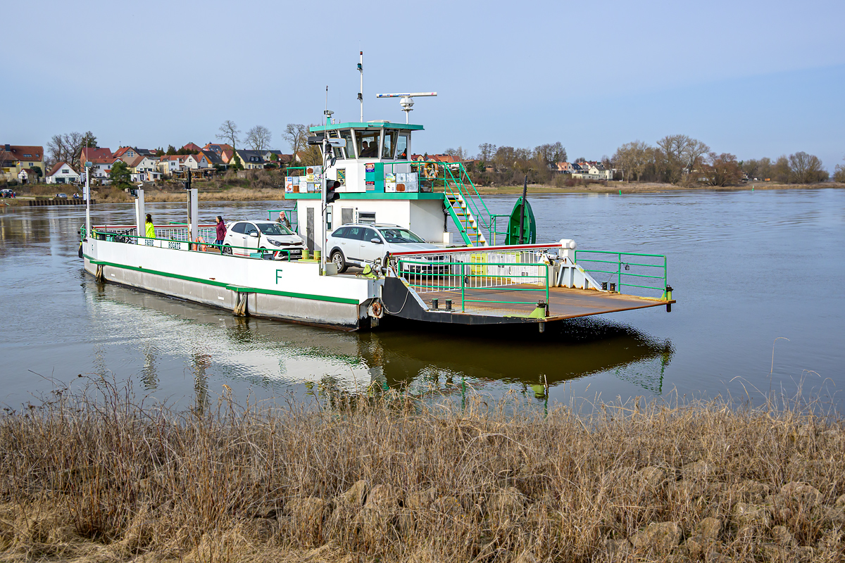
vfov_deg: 42.6
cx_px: 422
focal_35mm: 31
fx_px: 722
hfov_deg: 60.7
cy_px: 282
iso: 200
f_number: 8
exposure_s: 1/350
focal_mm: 20.5
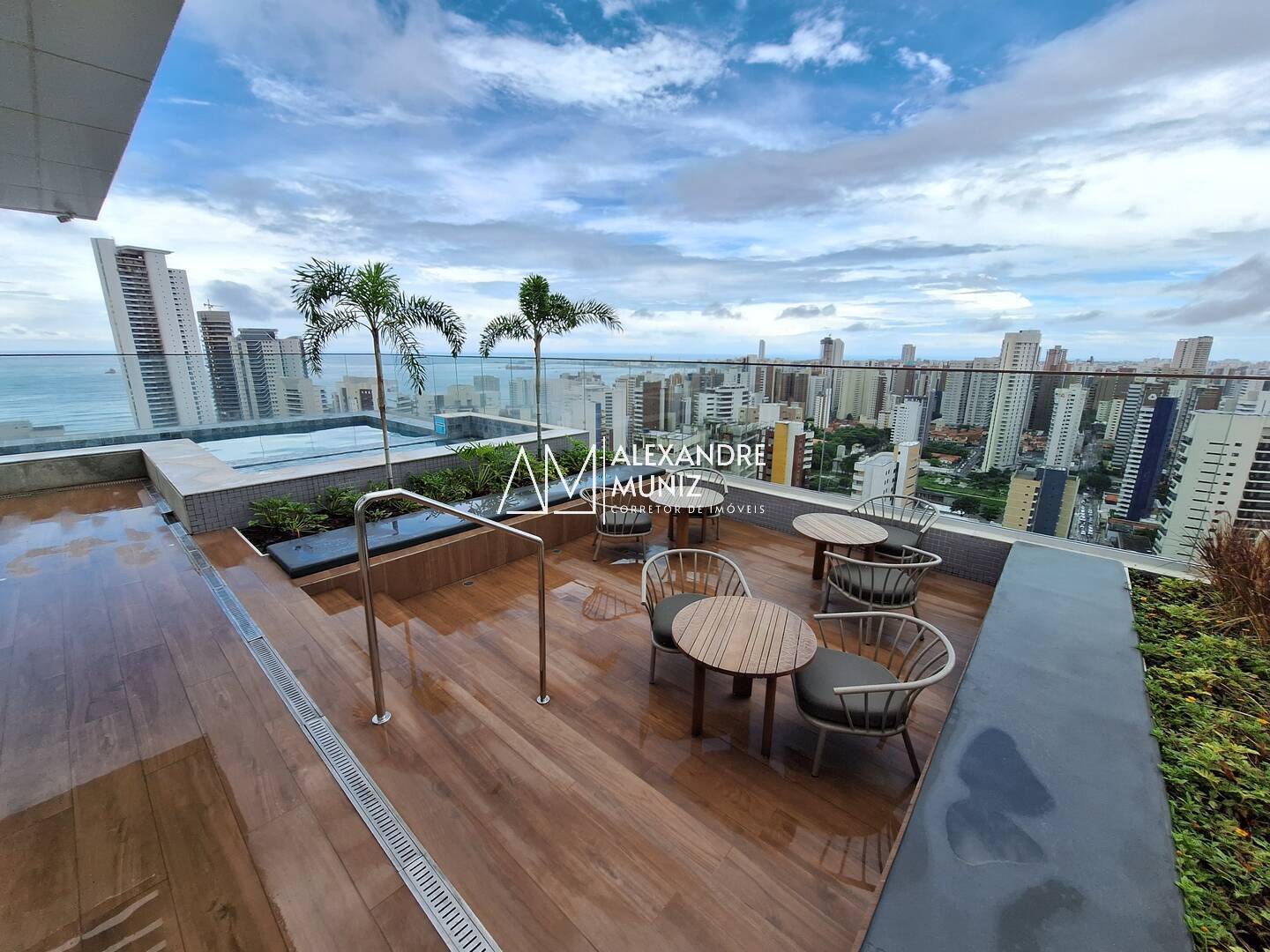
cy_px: 476
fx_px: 477
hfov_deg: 106.2
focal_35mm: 13
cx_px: 635
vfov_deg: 89.9
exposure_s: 1/1715
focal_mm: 1.74
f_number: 2.2
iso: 40
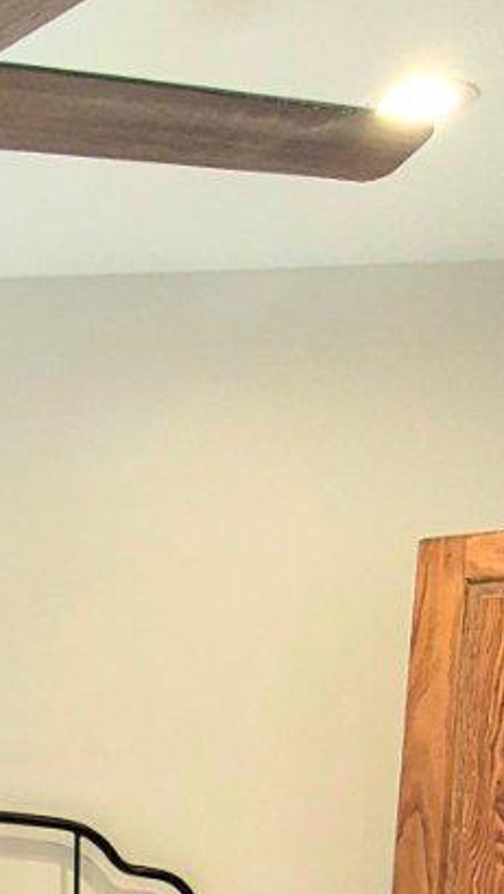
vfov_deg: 30.4
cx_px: -181
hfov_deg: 20.4
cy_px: 1180
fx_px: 1258
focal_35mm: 53
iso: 250
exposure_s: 1/60.2
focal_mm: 1.74
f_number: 2.2
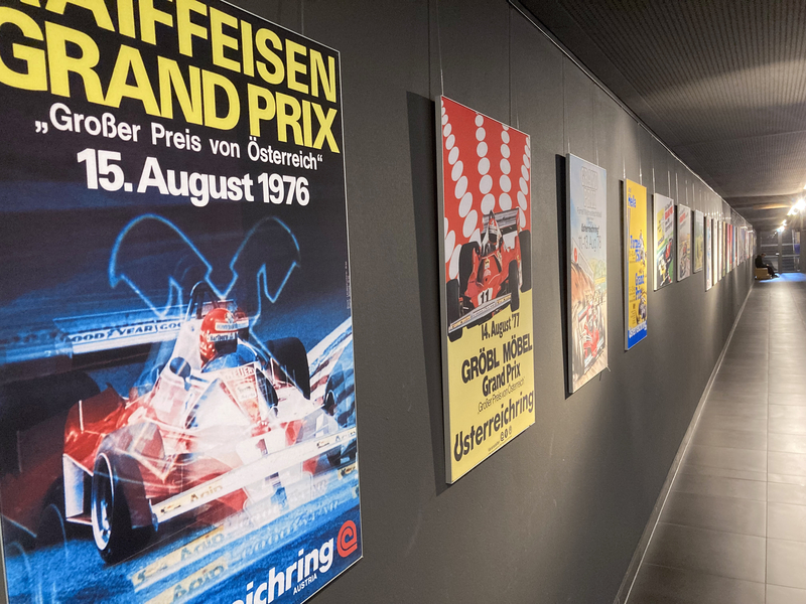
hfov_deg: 63.4
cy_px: 302
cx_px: 403
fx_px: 652
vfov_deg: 49.7
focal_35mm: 28
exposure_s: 1/55
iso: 320
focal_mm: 3.99
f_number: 1.8
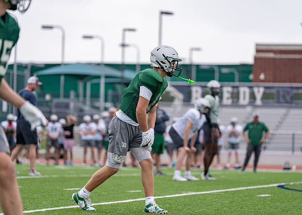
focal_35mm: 164
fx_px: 1405
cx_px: 151
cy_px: 108
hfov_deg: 12.3
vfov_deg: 8.8
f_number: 2.8
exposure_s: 1/2500
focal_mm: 153
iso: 200
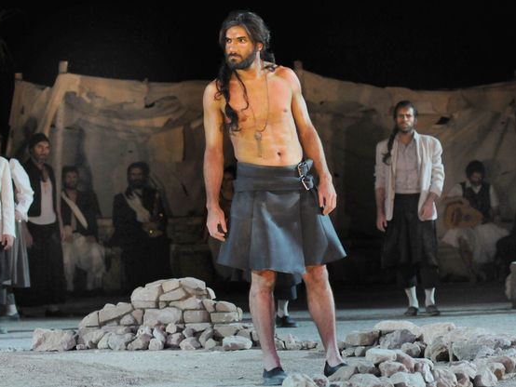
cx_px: 249
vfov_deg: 11.3
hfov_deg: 15.0
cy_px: 194
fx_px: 1954
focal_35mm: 131
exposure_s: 1/100
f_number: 4
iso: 1600
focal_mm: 80
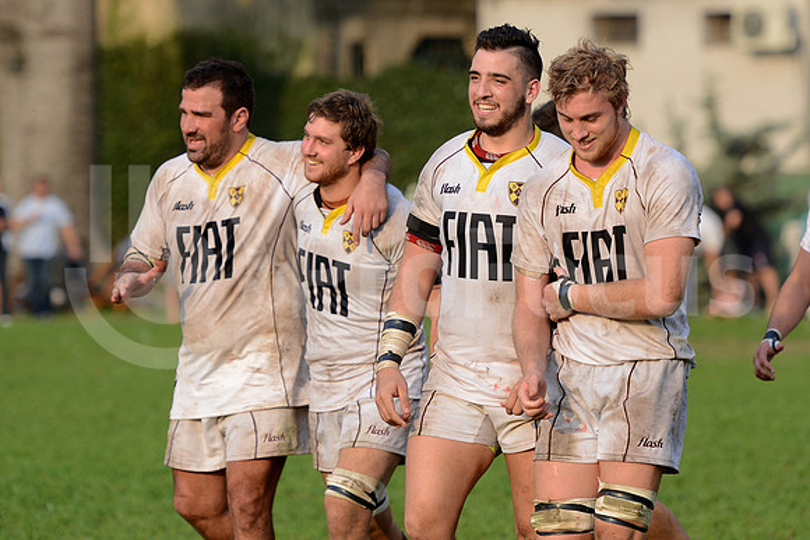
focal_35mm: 220
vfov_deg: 6.2
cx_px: 405
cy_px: 270
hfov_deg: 9.4
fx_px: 4951
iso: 500
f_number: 4
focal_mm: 220
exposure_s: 1/1000
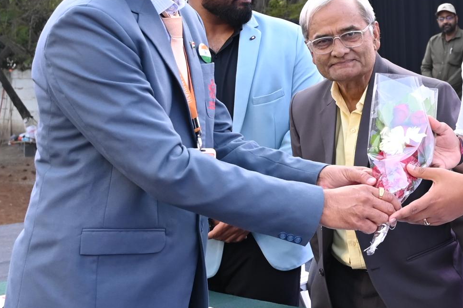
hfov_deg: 20.1
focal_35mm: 95
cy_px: 38
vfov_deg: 14.2
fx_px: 1221
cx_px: 559
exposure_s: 1/125
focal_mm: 24
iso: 400
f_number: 5
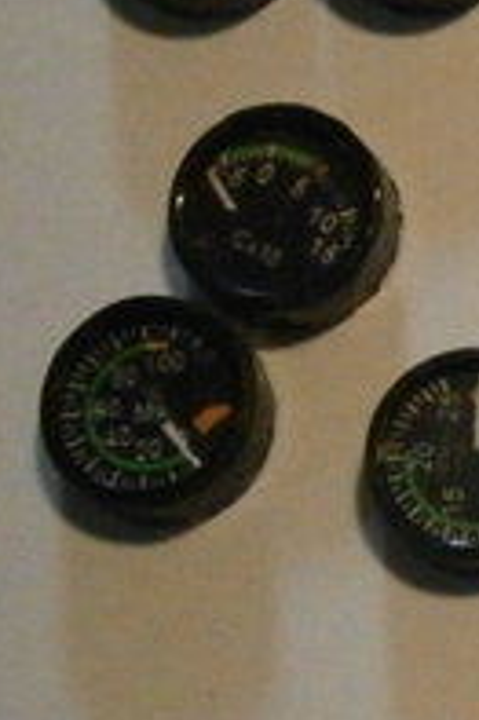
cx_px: 1148
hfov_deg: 6.6
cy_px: 336
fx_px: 3978
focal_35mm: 199
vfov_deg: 10.3
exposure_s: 1/80
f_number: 3.4
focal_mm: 8.3
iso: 800
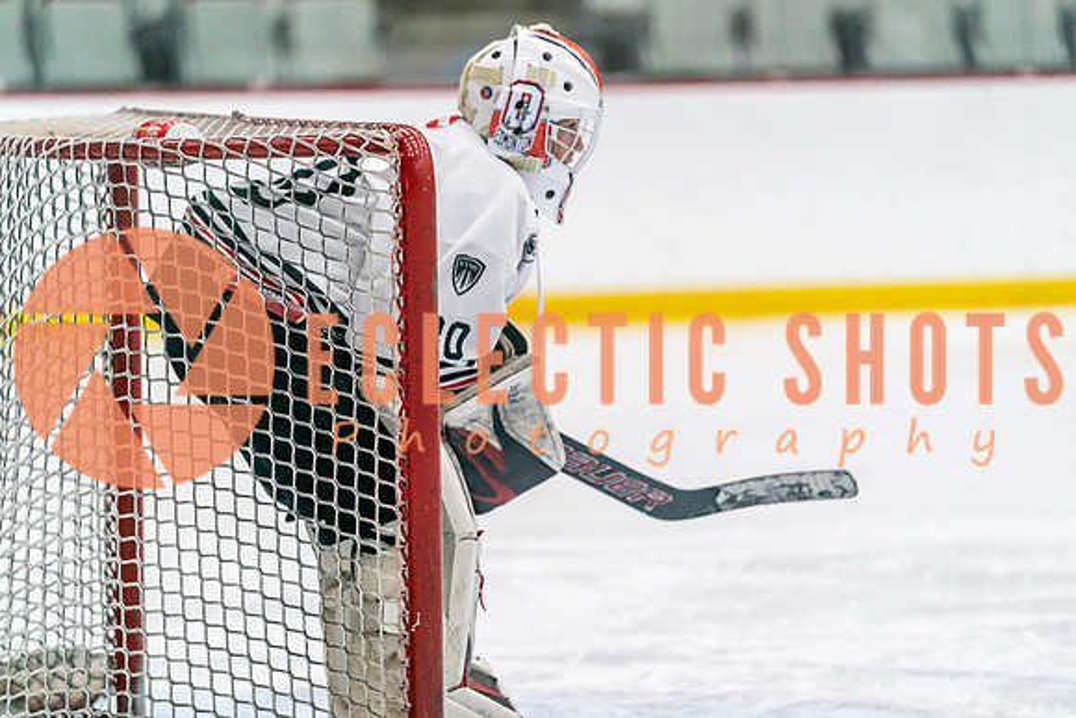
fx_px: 5979
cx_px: 538
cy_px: 359
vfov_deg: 6.9
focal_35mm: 200
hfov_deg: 10.3
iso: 3200
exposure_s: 1/1250
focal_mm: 200
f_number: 2.8
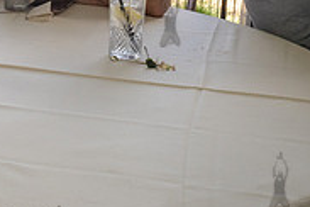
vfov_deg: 12.0
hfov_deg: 17.7
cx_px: -49
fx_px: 956
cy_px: -65
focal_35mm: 111
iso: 1600
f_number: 11
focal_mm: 35
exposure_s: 1/200
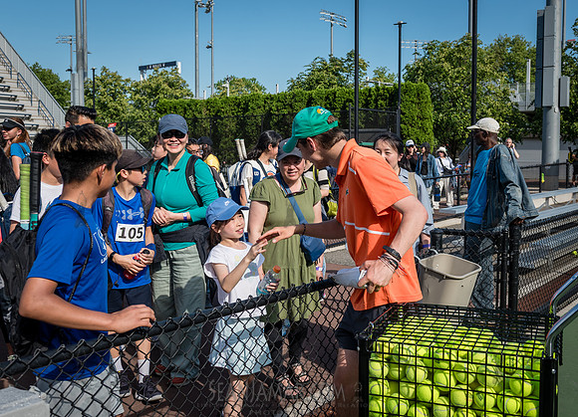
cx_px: 345
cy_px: 187
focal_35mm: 36
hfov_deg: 51.6
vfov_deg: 38.8
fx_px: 593
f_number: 5
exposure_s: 1/1000
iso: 200
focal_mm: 29
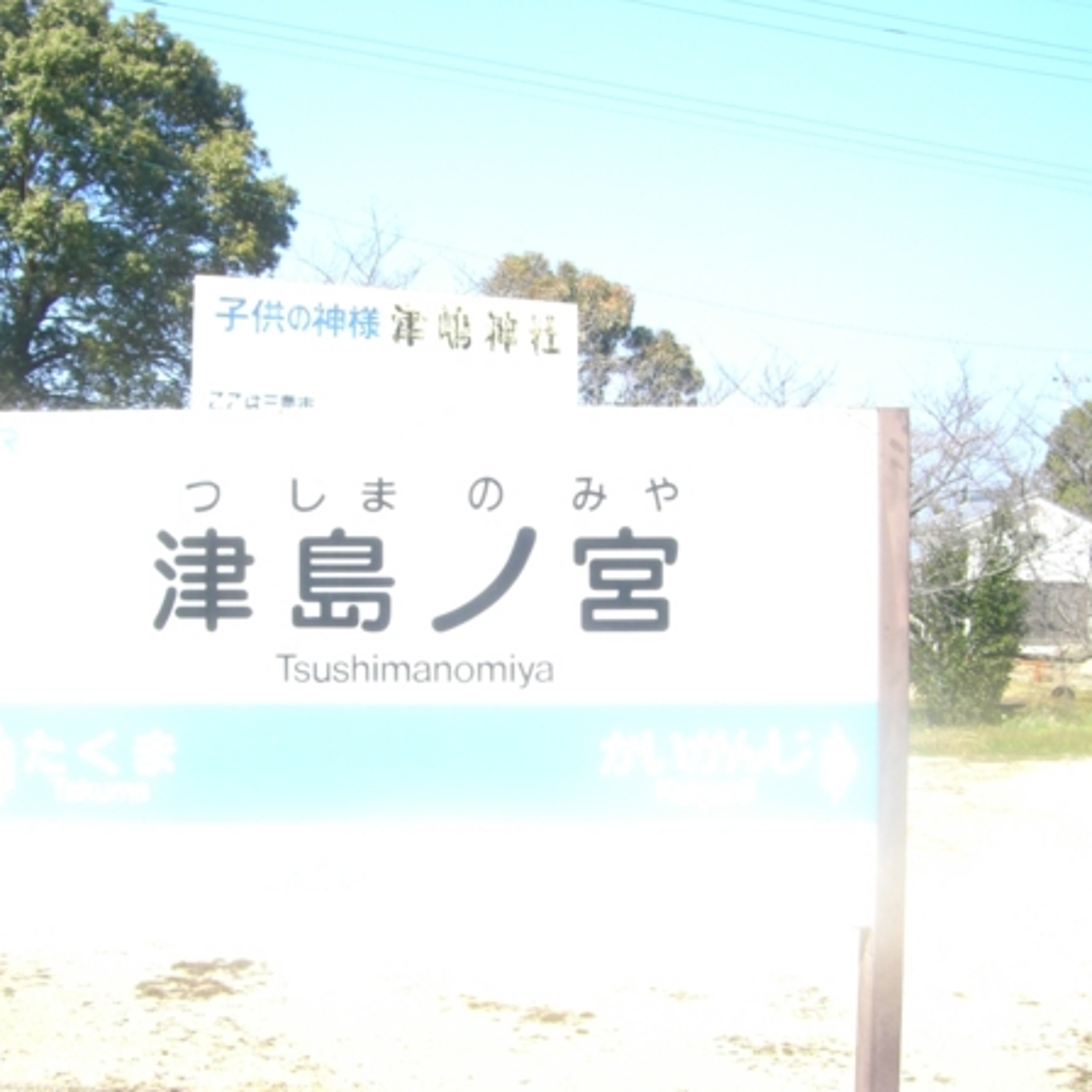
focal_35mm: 45
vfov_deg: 37.6
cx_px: 531
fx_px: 1606
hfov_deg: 37.5
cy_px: 546
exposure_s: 1/2000
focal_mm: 6.2
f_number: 4.3
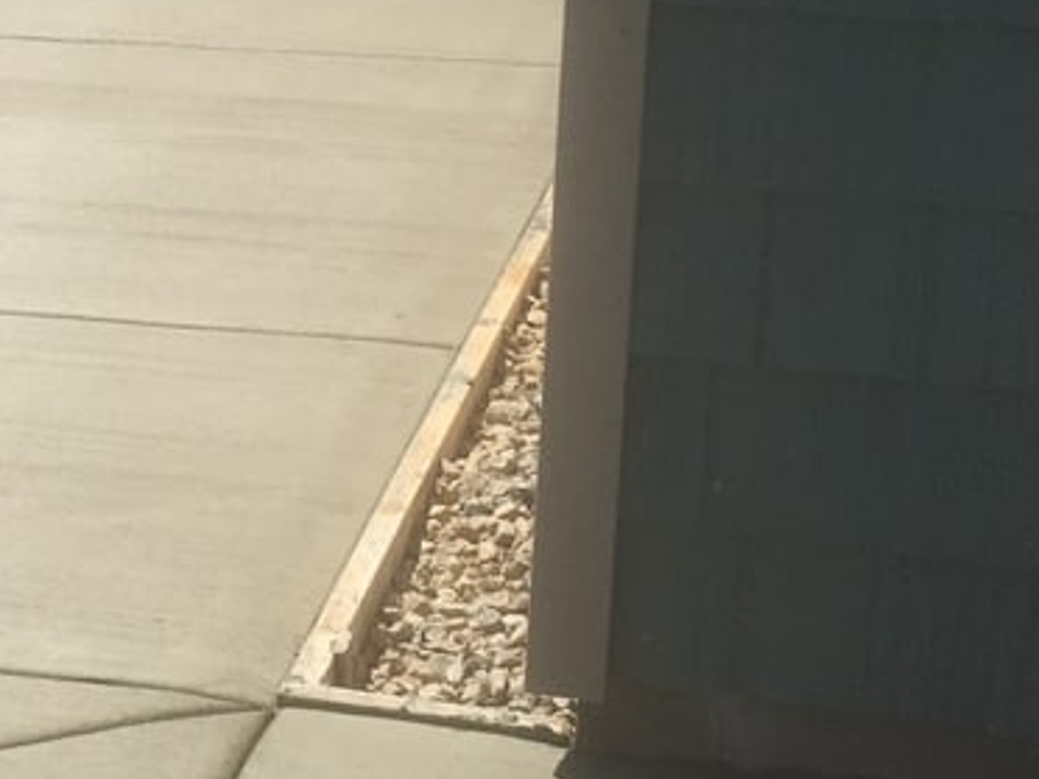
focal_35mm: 104
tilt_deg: -13.5
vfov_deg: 14.1
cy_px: 61
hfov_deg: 18.2
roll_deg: +0.4
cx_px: -88
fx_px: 3122
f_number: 2.2
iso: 32
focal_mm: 4.15
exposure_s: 1/1883
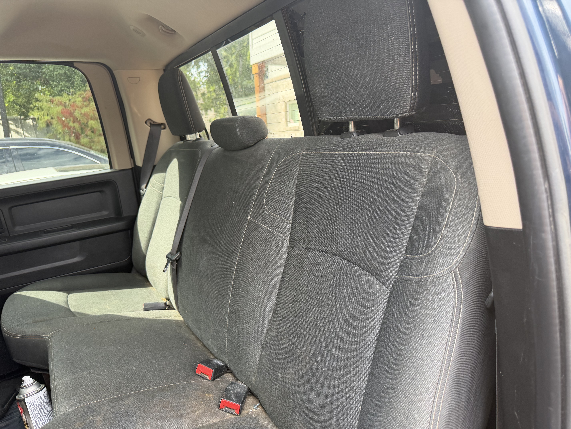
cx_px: 286
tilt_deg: -11.3
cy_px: 214
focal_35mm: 24
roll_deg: +1.5
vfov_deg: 56.8
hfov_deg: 71.6
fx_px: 396
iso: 125
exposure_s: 1/199
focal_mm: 6.76
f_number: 1.78
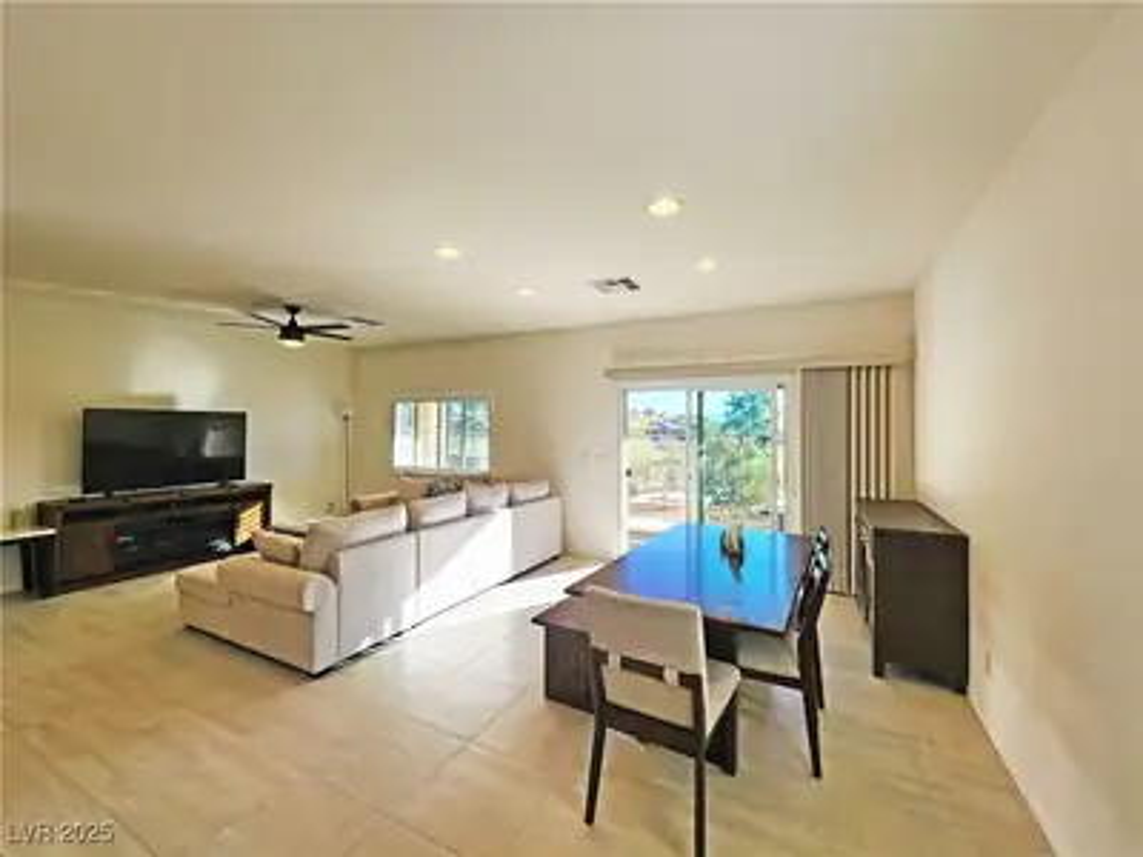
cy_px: 428
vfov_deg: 89.9
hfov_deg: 106.2
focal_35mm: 13
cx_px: 572
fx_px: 429
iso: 50
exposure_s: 1/174
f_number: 2.2
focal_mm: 2.2
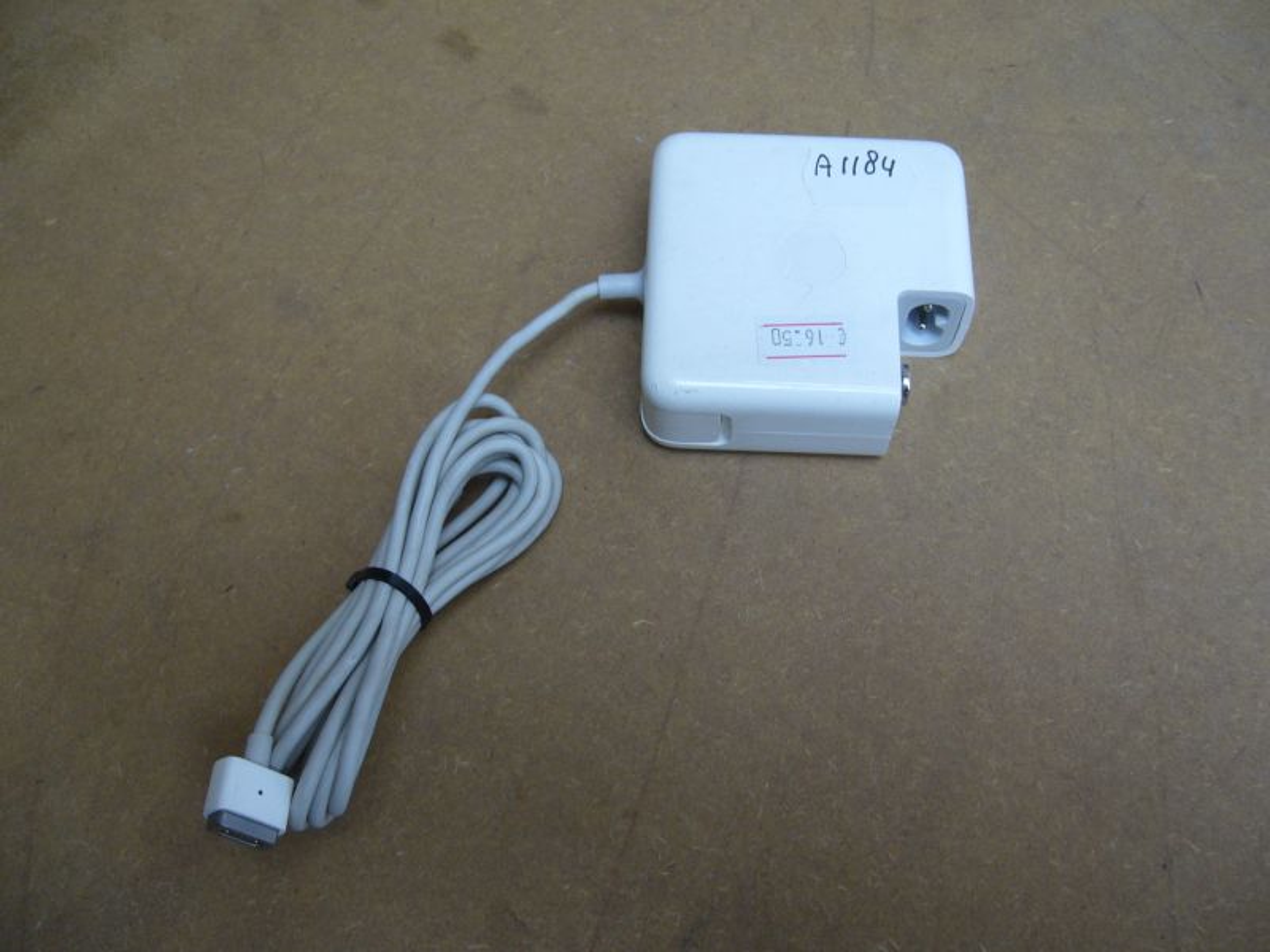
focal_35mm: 35
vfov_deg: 40.7
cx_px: 635
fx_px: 1284
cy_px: 476
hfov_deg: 52.6
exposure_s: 1/25
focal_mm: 5.8
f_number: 2.8
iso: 80
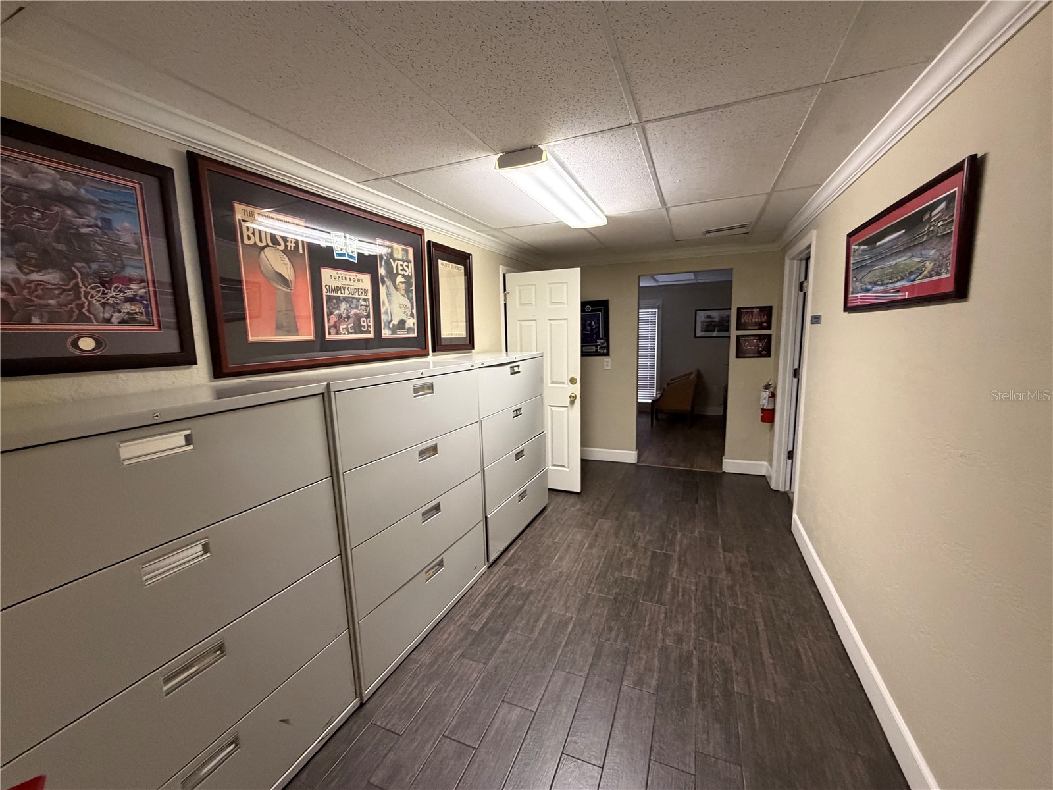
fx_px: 426
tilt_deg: -8.3
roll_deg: +1.4
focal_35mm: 14
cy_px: 395
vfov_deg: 85.7
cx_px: 526
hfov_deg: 102.1
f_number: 2.2
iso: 500
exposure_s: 1/60
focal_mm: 2.22
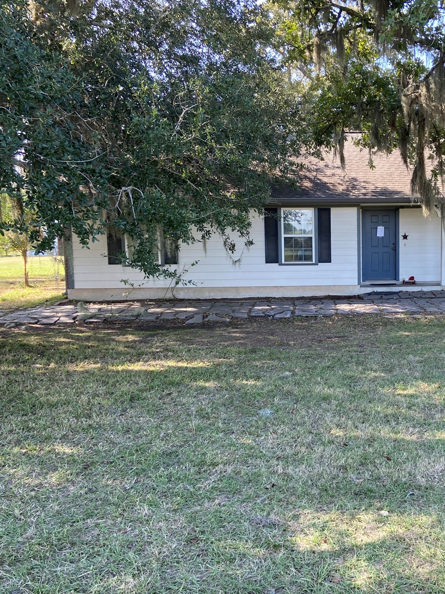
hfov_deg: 39.5
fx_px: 600
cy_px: 298
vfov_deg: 52.6
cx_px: 340
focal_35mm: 35
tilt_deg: -5.7
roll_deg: +0.5
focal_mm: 4.25
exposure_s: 1/186
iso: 32
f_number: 1.8
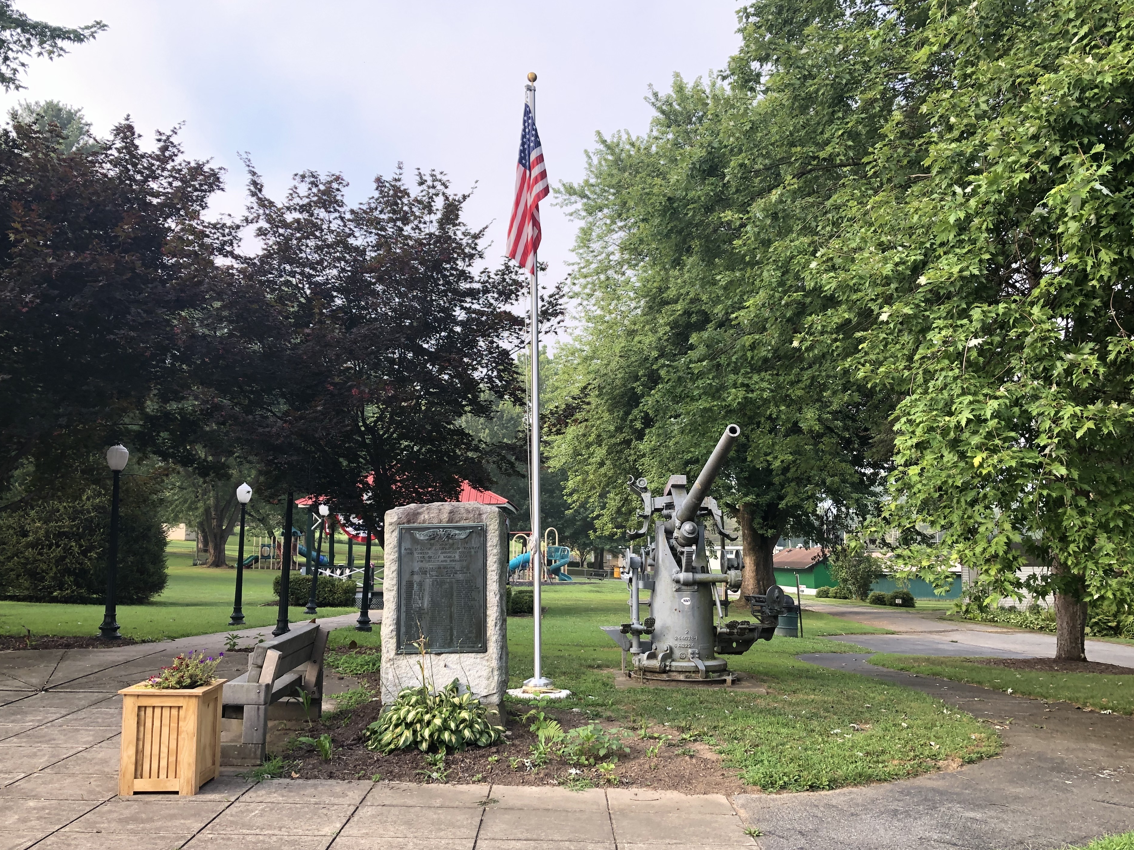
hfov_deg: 60.0
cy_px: 444
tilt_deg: +7.1
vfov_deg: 46.8
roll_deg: -0.6
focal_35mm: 30
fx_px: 983
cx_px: 566
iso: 20
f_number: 1.8
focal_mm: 3.99
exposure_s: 1/251
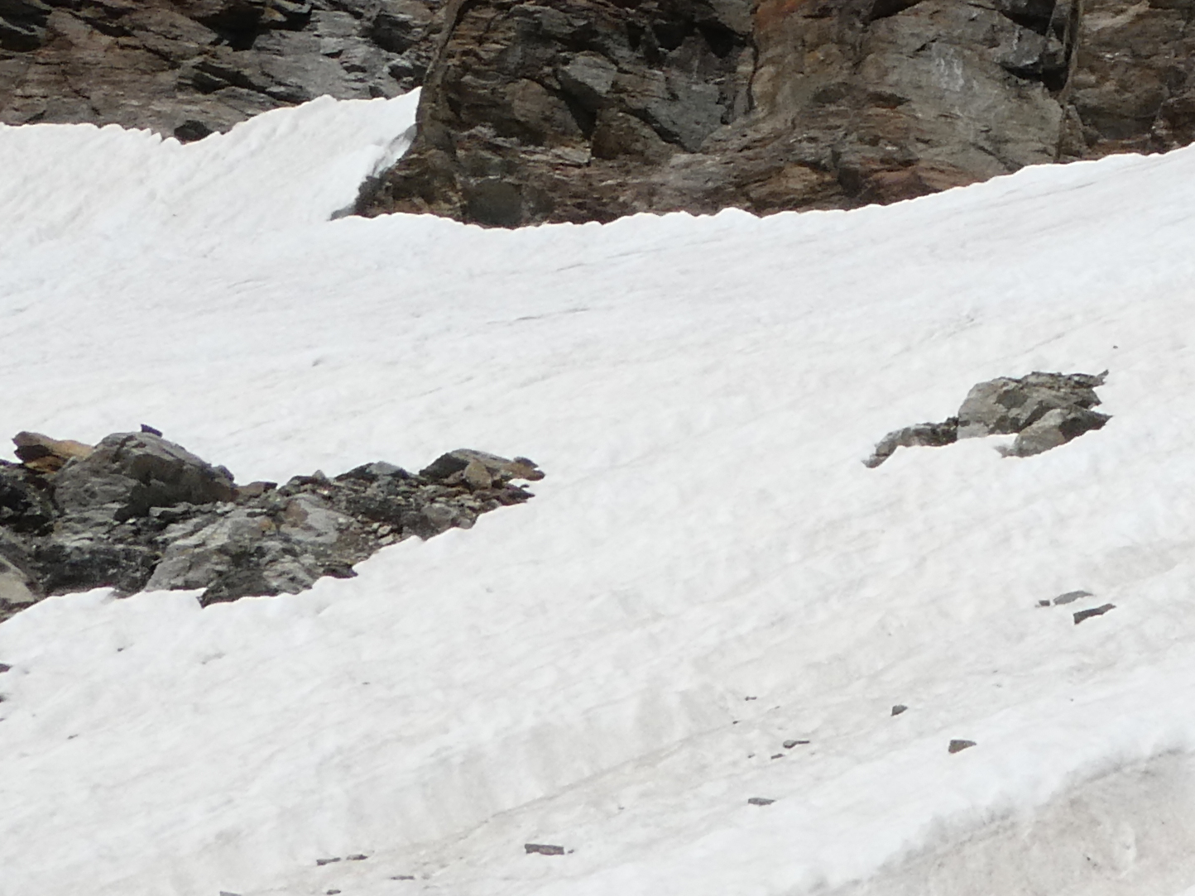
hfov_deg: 11.9
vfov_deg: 9.1
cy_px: -600
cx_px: 1863
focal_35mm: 158
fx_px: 5454
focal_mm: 7.8
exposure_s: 1/800
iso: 80
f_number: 5.6
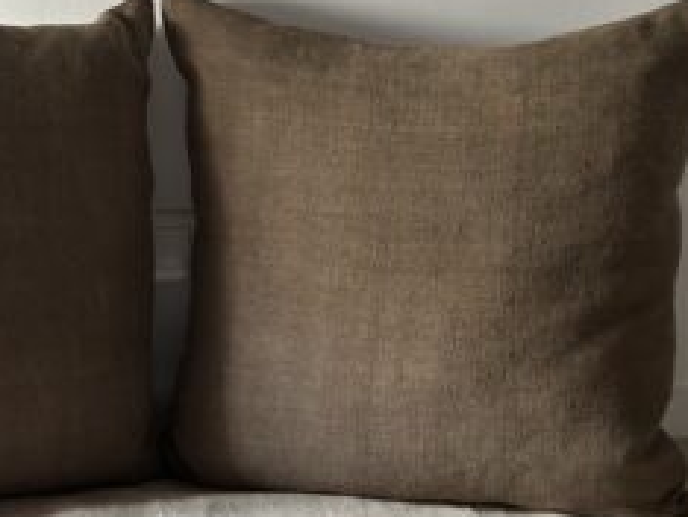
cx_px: 179
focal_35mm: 82
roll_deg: +0.0
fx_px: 1631
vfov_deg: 18.0
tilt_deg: -5.2
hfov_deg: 23.6
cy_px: 167
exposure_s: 1/56
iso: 400
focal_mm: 6.86
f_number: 1.78
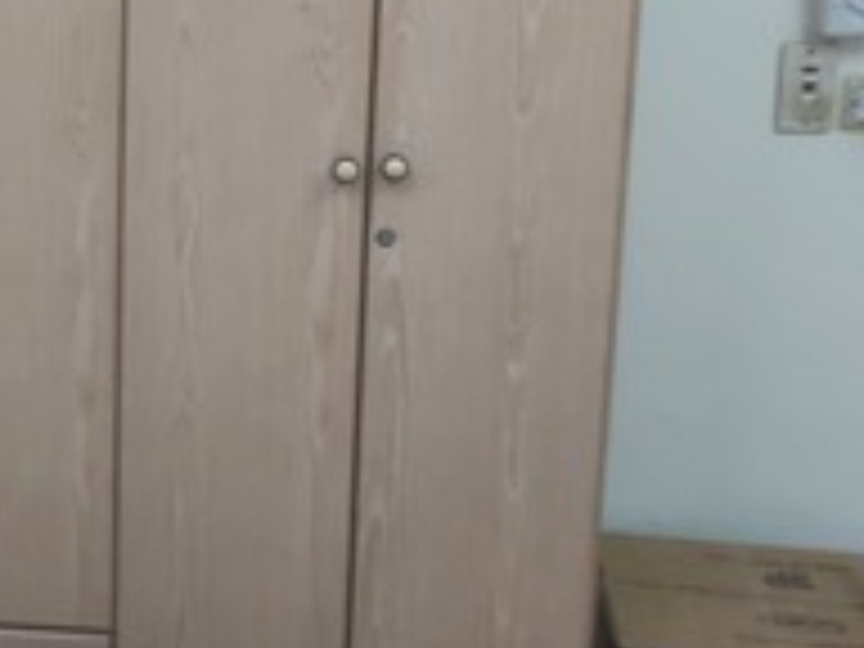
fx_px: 1547
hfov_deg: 29.0
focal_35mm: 62
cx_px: -16
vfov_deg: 23.3
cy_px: 137
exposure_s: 1/30
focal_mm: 3.92
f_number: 1.7
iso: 320
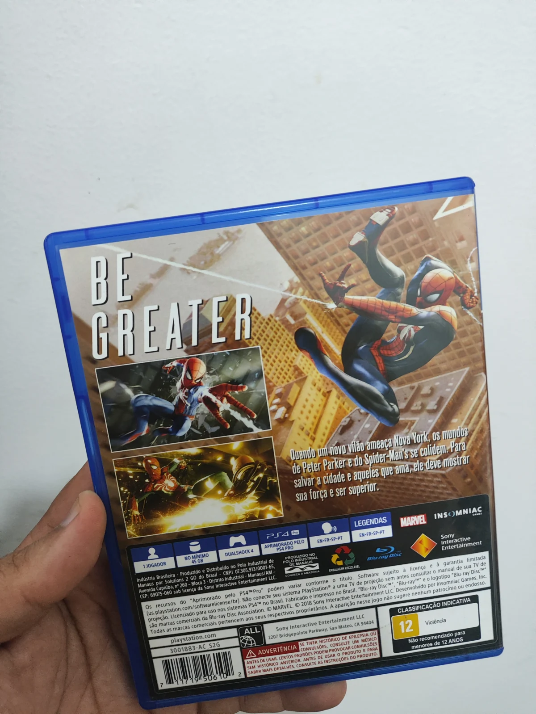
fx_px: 495
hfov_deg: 56.9
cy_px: 357
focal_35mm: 24
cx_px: 268
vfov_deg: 71.6
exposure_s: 1/24
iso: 1032
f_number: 1.8
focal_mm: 4.68
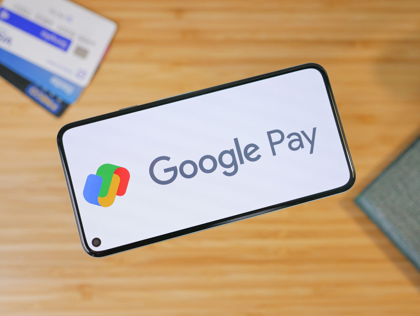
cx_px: 210
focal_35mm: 50
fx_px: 607
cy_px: 158
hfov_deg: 38.2
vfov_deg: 29.1
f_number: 2.8
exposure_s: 1/80
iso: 250
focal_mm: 25
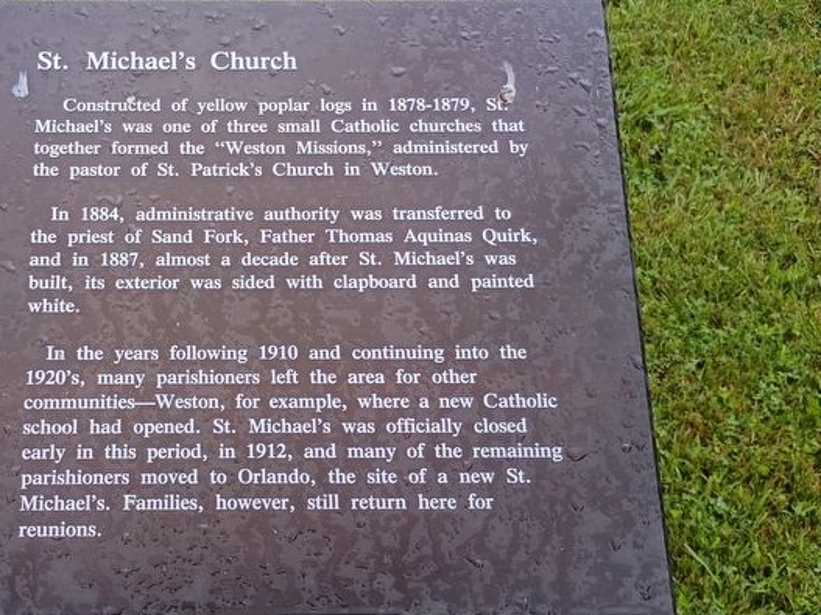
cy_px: 346
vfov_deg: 32.8
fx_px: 1043
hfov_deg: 41.6
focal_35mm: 44
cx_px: 199
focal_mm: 4.27
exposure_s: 1/60
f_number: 1.8
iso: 112
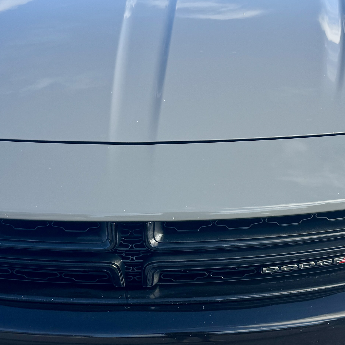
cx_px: 193
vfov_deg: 26.5
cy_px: 158
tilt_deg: -22.2
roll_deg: -0.2
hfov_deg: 26.5
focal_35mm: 65
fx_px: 733
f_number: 1.78
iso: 80
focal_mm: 6.76
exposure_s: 1/1637
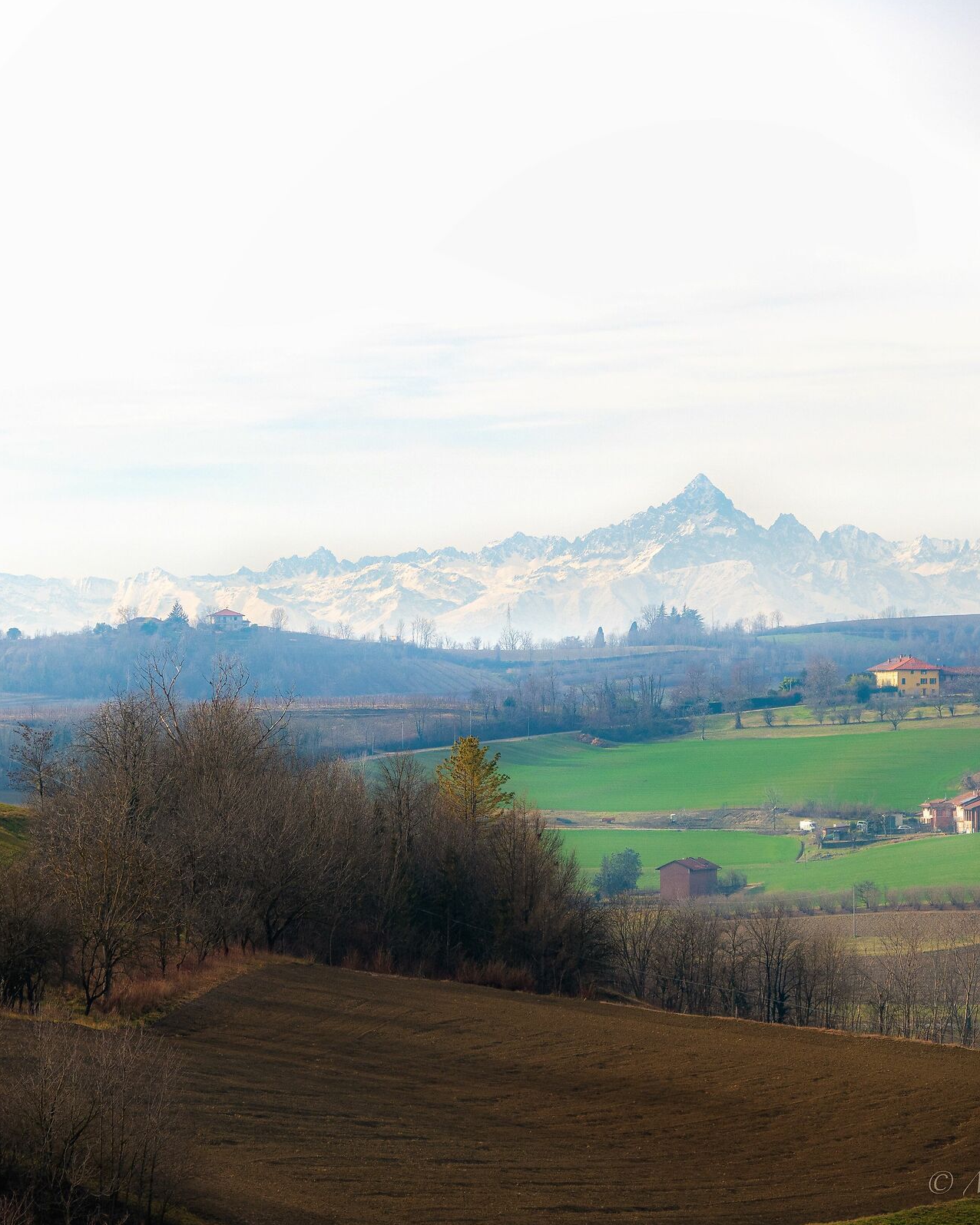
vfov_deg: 12.0
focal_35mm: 161
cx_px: 157
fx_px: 5837
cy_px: 611
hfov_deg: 9.6
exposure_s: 1/500
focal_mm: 76
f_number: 7.1
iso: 100
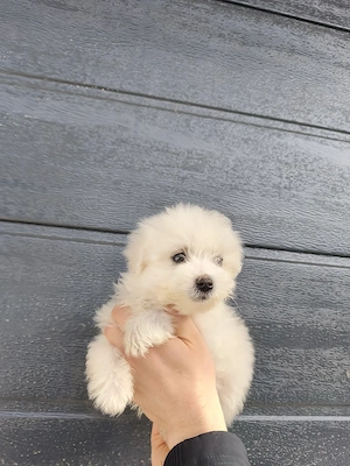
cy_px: 233
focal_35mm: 23
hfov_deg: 58.9
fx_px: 310
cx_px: 175
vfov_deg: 73.9
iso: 50
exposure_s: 1/303
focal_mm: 6.18
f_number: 1.65
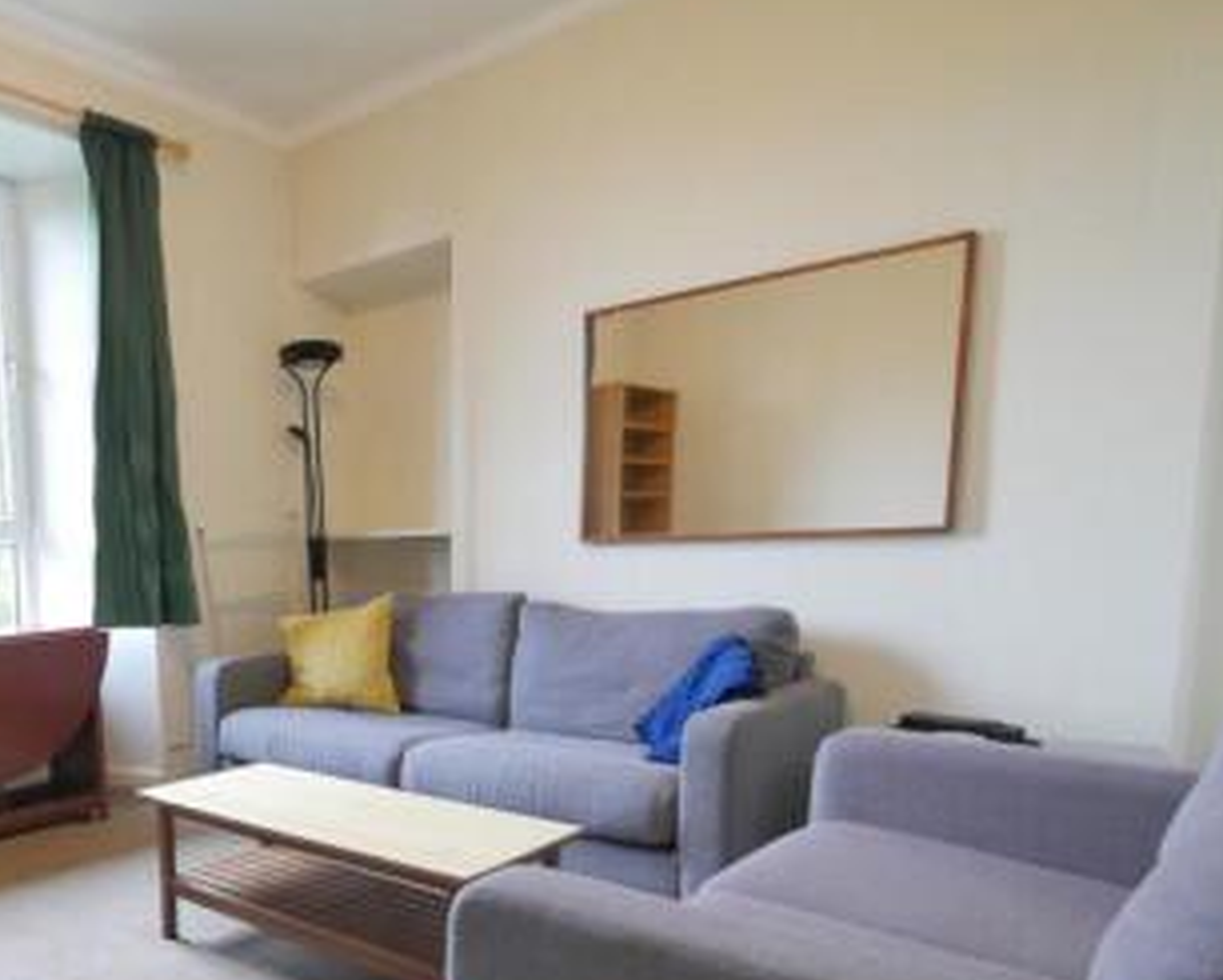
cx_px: 252
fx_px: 941
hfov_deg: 60.9
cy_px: 698
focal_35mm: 26
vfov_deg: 53.2
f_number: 4
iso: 1250
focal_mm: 7
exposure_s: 1/60
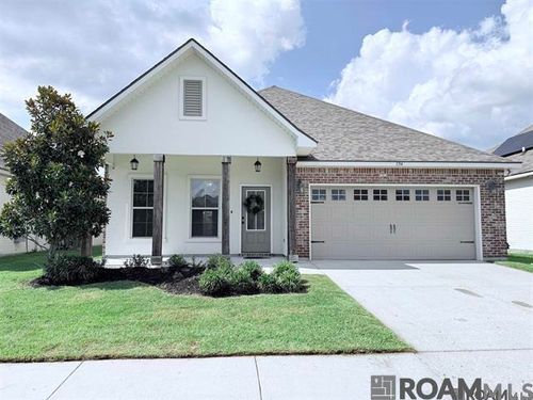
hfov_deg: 71.6
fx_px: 370
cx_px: 266
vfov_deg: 56.8
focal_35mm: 24
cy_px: 200
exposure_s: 1/4673
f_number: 1.78
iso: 100
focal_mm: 6.76
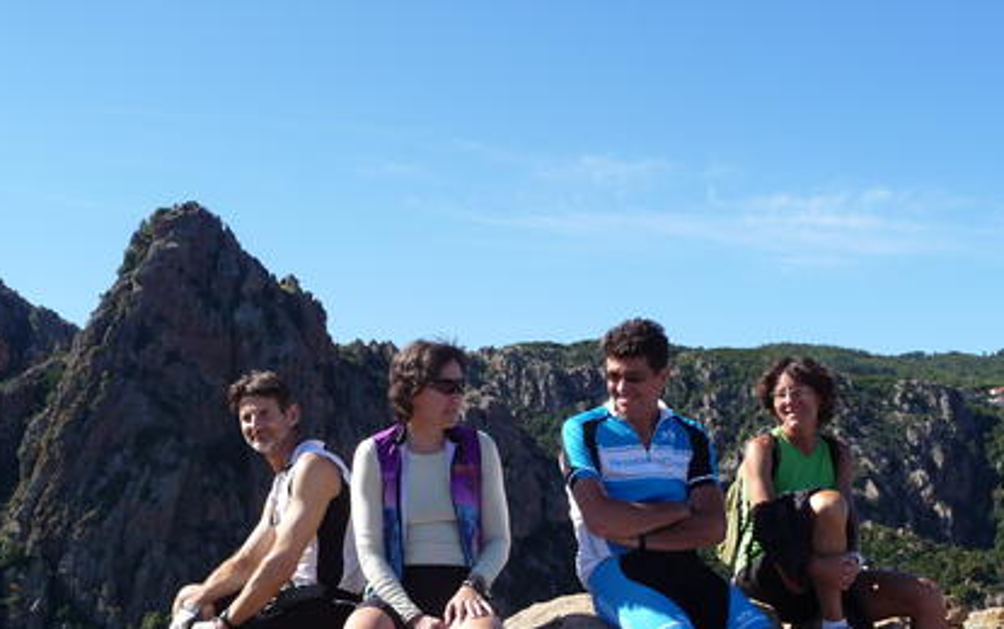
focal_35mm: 49
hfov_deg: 41.0
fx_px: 1342
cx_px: 462
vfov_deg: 26.2
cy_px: 426
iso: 100
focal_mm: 5.3
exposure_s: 1/640
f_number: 3.5
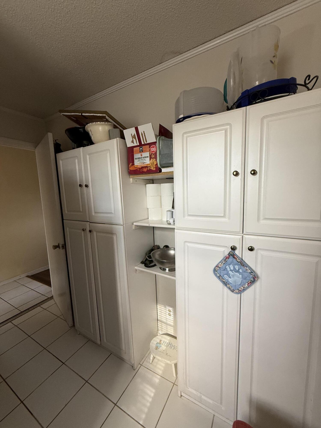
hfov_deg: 85.7
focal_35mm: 14
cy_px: 214
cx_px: 160
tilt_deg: -6.2
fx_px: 173
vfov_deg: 102.1
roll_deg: +1.7
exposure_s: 1/120
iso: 250
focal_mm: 2.22
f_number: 2.2
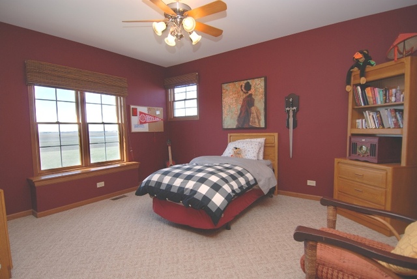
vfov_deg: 67.5
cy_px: 140
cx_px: 208
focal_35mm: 18
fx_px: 209
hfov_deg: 89.9
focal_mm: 12
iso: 200
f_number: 5
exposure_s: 1/60
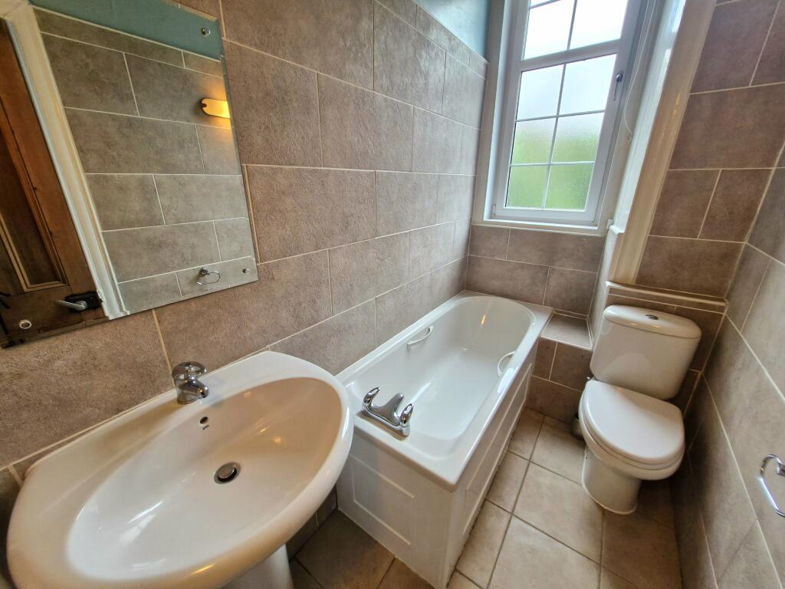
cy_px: 294
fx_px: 295
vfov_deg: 89.9
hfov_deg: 106.2
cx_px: 392
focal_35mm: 13
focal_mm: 1.74
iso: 160
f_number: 2.2
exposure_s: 1/50
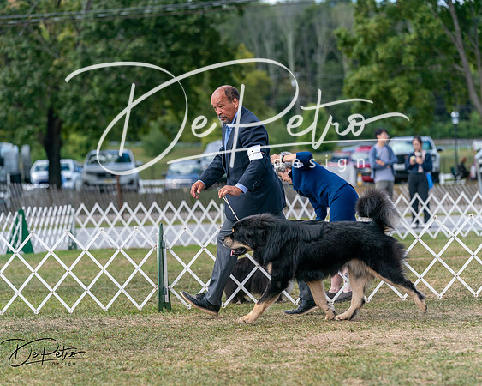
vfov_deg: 9.5
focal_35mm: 162
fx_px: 2313
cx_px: 241
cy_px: 193
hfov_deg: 11.9
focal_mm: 144
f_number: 4
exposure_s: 1/2000
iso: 400
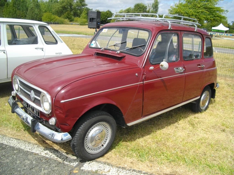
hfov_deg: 58.4
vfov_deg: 45.4
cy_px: 88
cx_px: 117
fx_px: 210
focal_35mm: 31
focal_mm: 5.7
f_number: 8.8
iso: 100
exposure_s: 1/160
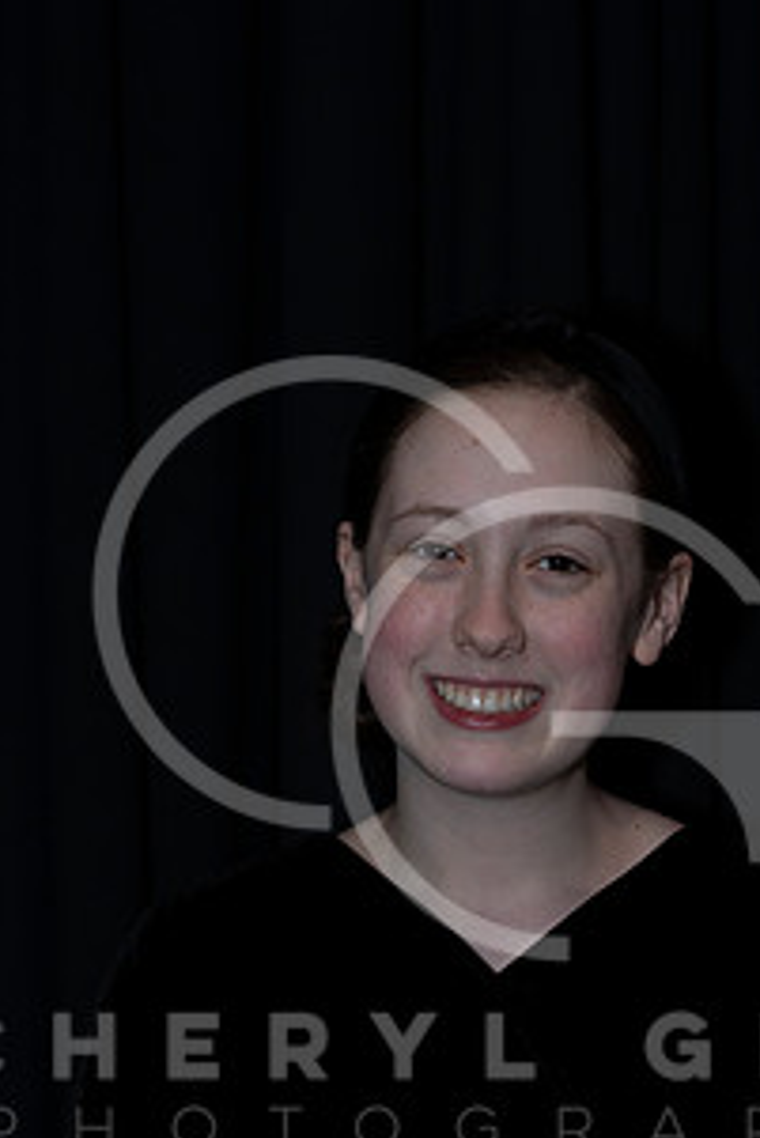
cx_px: 503
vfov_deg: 18.2
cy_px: 760
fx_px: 3542
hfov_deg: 12.2
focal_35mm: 112
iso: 250
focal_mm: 50
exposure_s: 1/400
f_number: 2.8
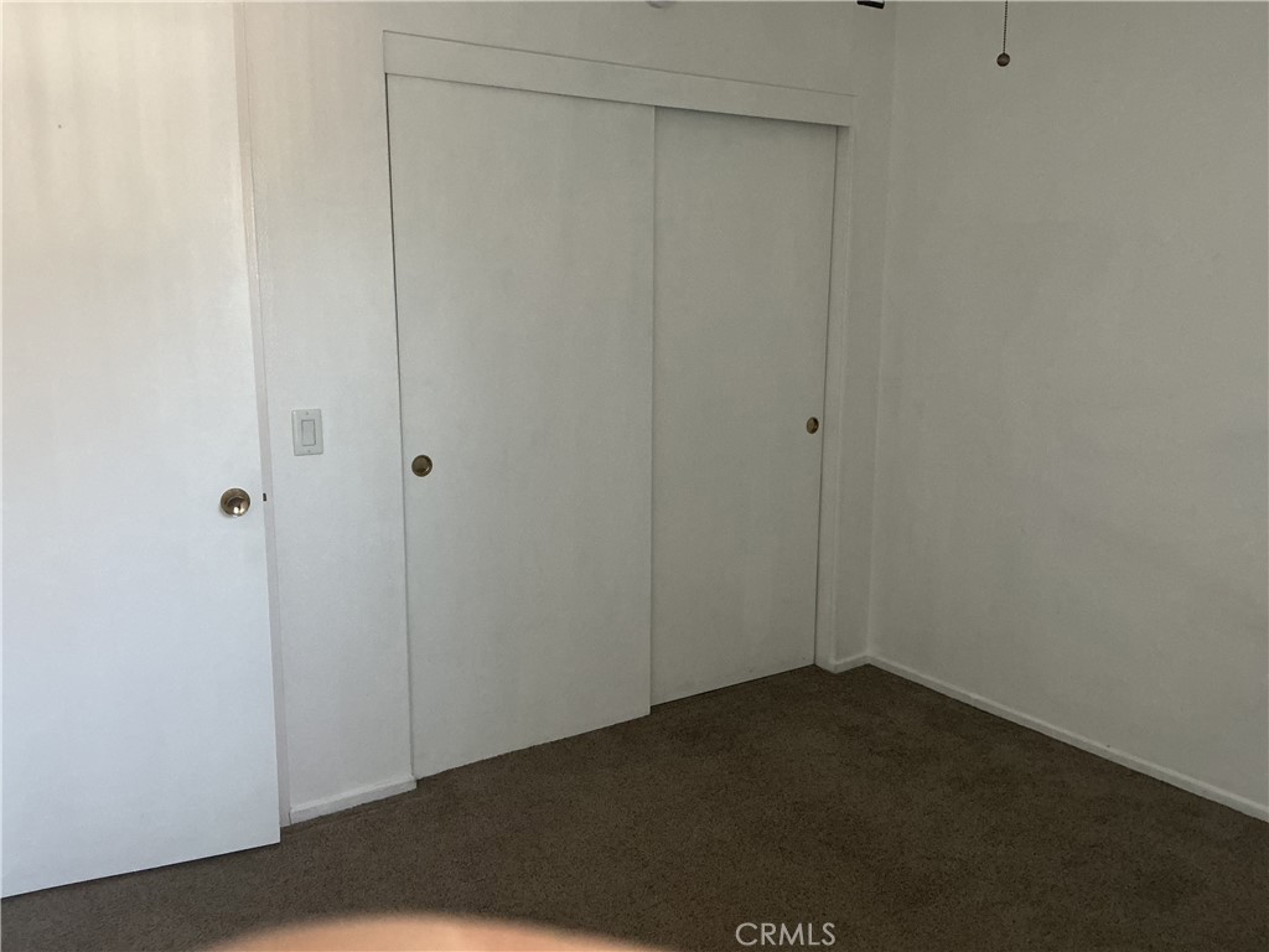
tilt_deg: -10.1
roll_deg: +0.3
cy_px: 476
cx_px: 634
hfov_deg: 61.7
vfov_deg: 48.2
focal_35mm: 29
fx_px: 1063
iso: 250
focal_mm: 3
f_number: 1.8
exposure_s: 1/40
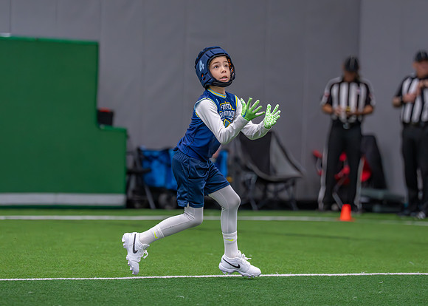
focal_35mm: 242
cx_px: 192
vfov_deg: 5.9
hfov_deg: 8.3
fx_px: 2947
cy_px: 135
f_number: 2.8
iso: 5000
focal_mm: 157
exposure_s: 1/1000
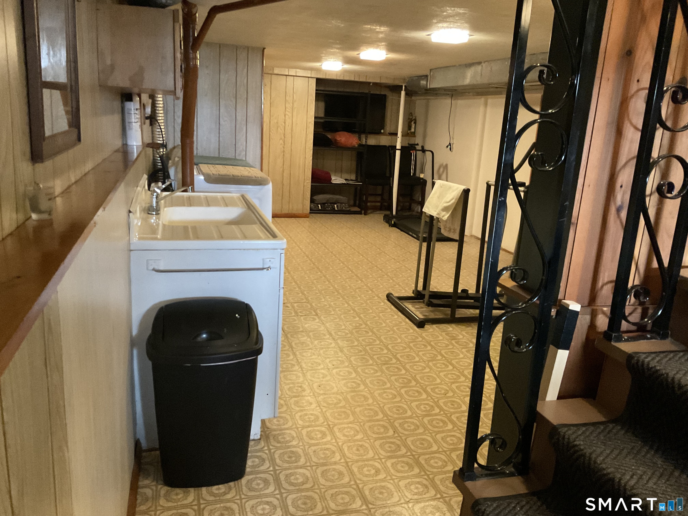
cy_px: 258
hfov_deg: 61.7
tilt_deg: -15.8
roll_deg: -4.5
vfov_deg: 48.2
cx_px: 344
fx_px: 576
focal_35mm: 29
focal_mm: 3
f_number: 1.8
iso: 500
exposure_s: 1/30
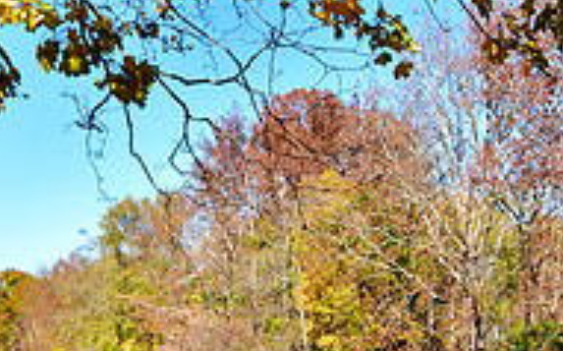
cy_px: 322
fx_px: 1104
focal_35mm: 72
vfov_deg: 17.8
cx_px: 136
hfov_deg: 28.2
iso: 400
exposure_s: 1/350
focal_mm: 20
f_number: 11
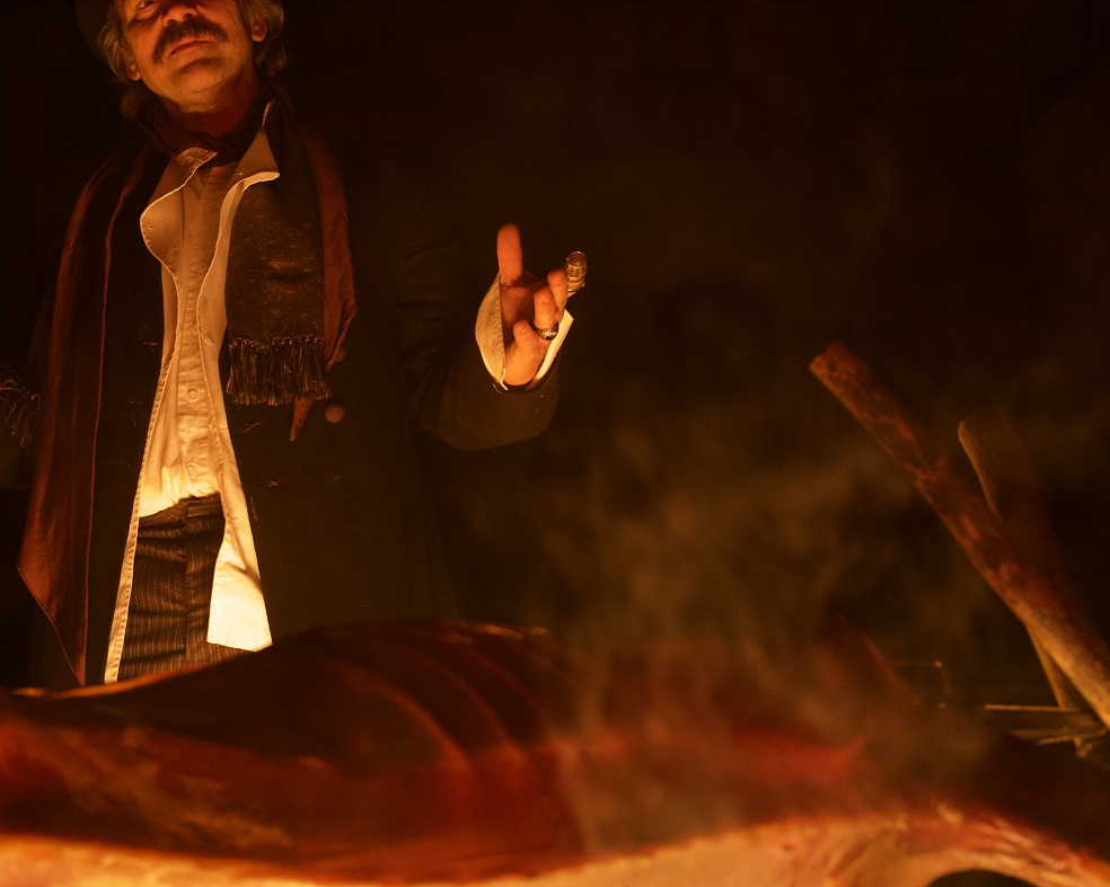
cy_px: 415
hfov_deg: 35.5
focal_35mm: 51
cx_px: 219
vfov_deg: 29.7
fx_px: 1675
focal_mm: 33
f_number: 2.8
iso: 1600
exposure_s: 1/100
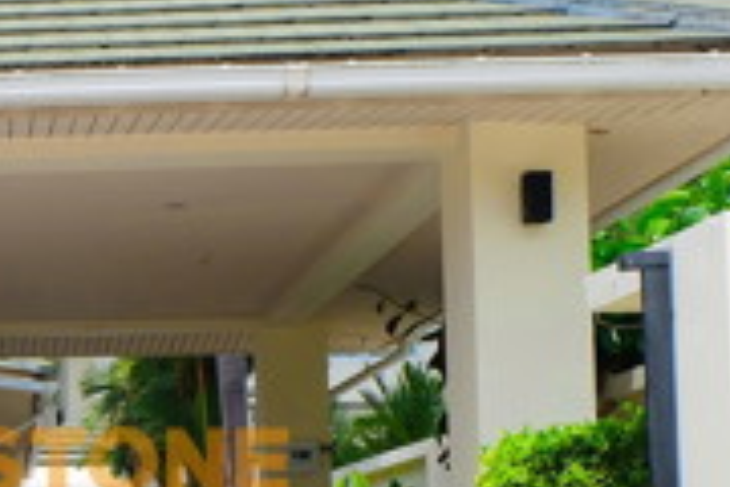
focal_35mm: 80
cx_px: -191
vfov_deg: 16.7
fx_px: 1622
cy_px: 491
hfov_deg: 22.9
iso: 400
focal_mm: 16
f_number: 11
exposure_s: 1/350
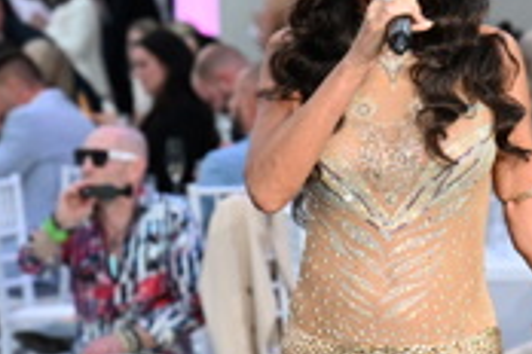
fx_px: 5260
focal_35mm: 356
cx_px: 333
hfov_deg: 5.8
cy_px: 366
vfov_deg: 3.9
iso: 3200
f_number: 4
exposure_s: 1/400
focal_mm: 90
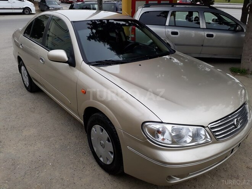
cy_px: 94
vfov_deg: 51.4
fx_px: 197
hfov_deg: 65.3
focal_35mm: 27
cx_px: 126
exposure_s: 1/439
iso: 40
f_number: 1.9
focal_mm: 3.6
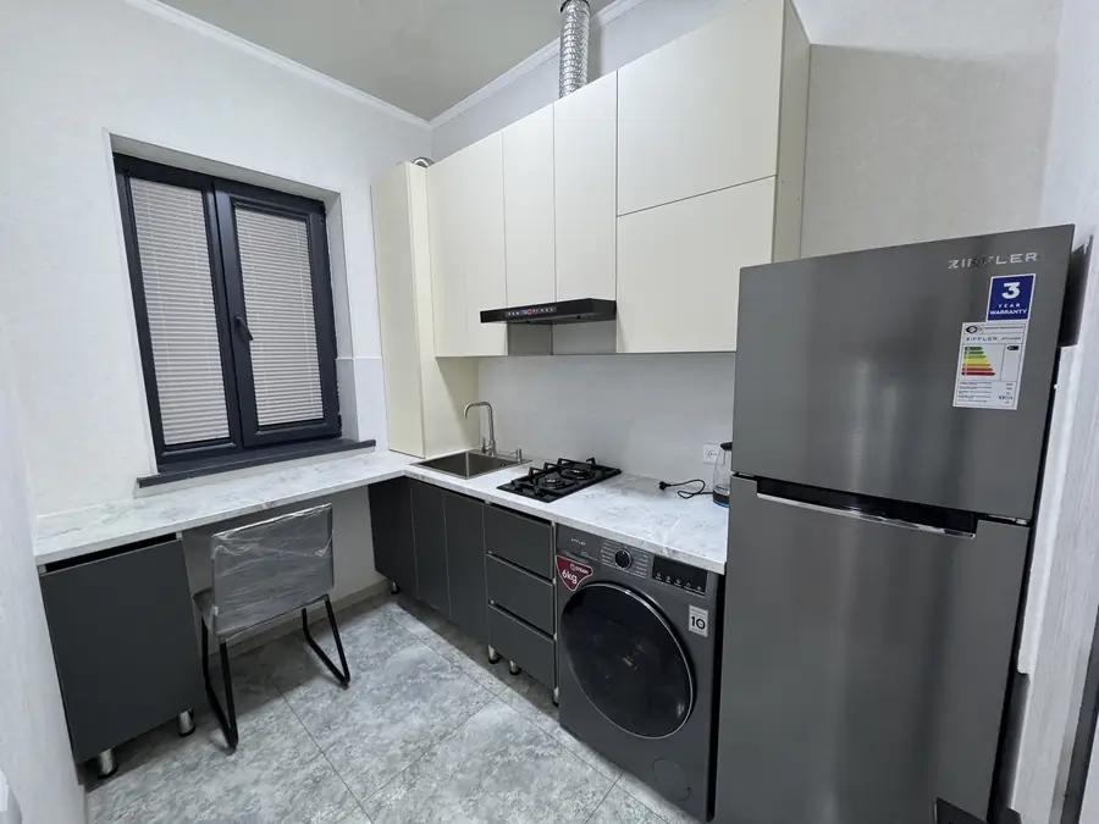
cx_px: 550
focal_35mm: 14
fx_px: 444
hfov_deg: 102.1
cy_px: 412
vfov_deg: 85.7
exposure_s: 1/100
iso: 200
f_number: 2.2
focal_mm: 2.22
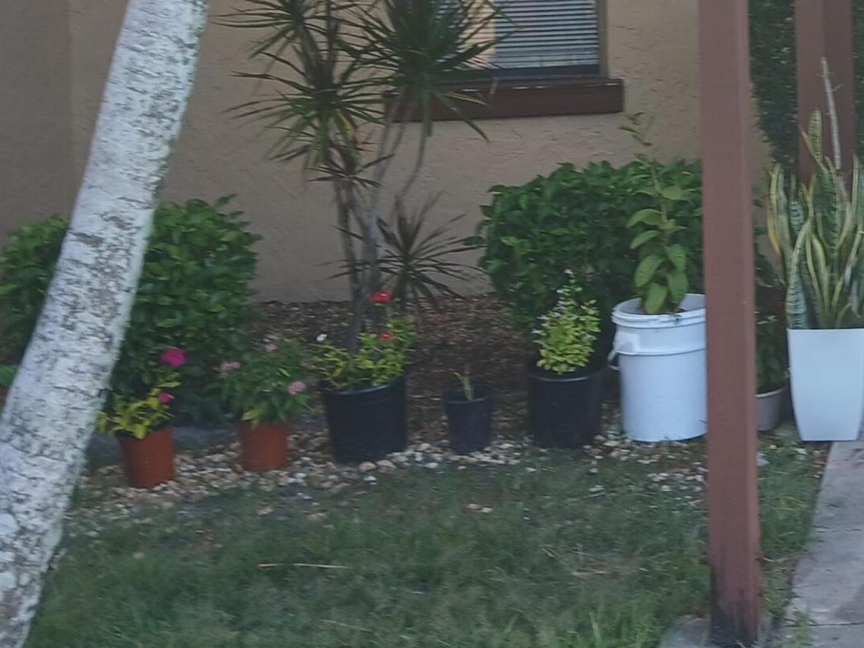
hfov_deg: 24.8
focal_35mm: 72
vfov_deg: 19.6
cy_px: -47
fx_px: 1797
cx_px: 995
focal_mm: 3.98
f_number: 1.8
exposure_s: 1/60
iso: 25
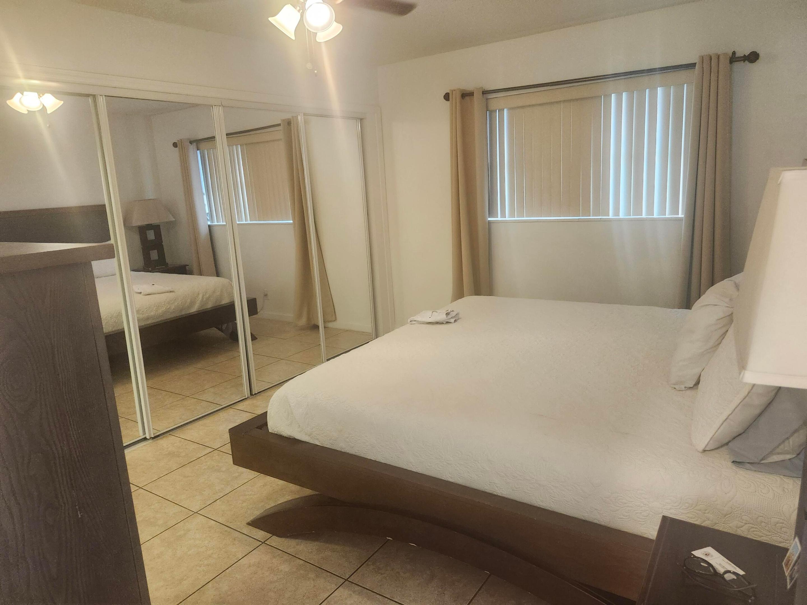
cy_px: 302
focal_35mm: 23
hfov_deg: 73.9
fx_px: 536
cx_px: 404
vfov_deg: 58.9
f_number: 1.8
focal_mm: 5.54
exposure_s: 1/120
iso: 800
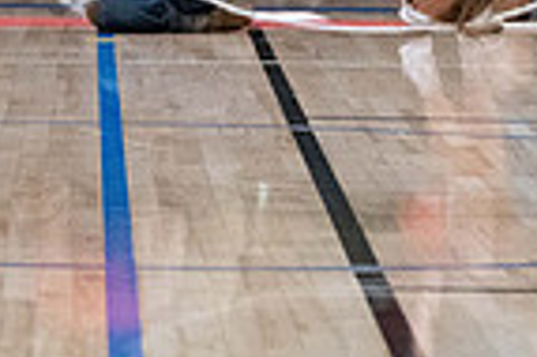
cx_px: 405
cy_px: -394
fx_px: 5230
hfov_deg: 5.9
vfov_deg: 3.9
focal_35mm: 351
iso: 8000
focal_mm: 70
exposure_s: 1/1000
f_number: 2.8
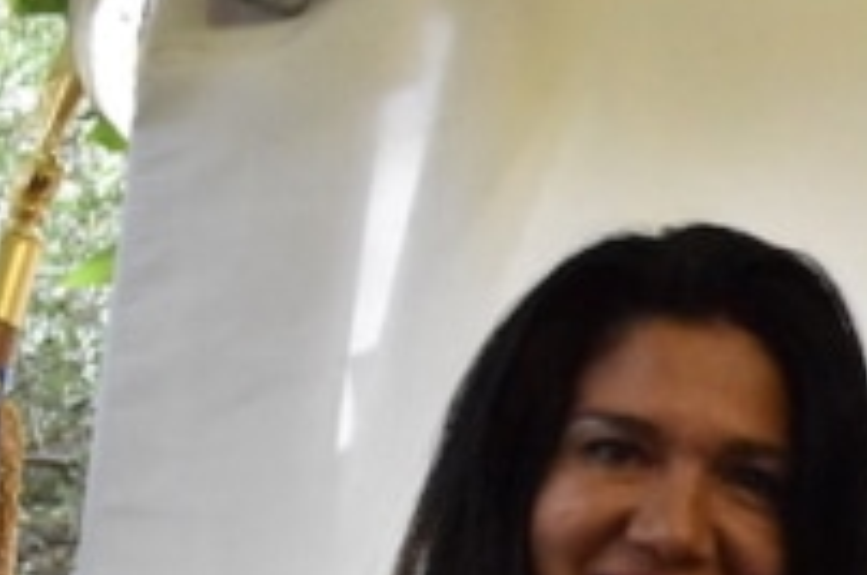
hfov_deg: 15.8
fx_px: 2897
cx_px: 1253
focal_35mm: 120
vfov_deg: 11.2
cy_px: 631
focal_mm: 27
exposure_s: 1/500
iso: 12800
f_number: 11
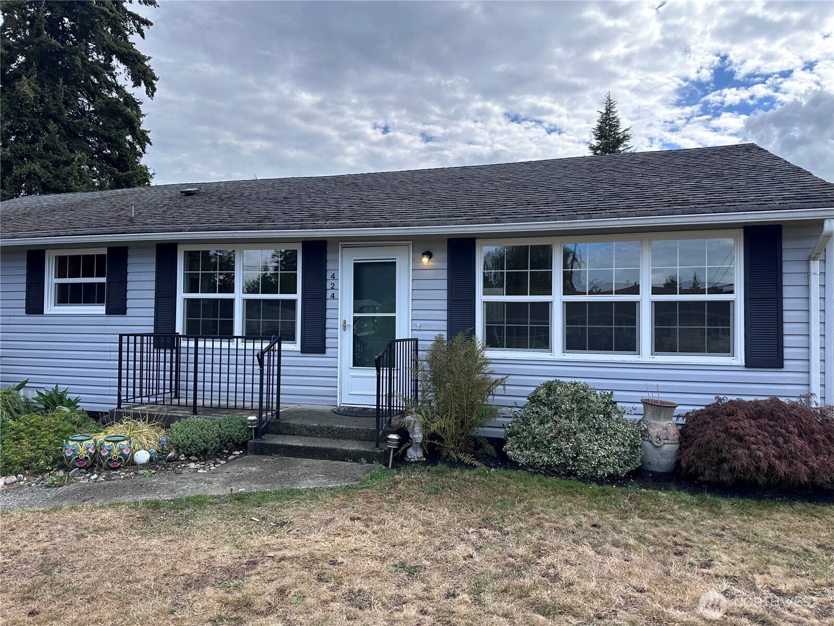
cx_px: 417
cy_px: 313
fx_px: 578
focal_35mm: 24
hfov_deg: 71.6
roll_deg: +0.1
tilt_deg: +1.1
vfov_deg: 56.8
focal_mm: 6.86
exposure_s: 1/2525
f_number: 1.78
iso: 80
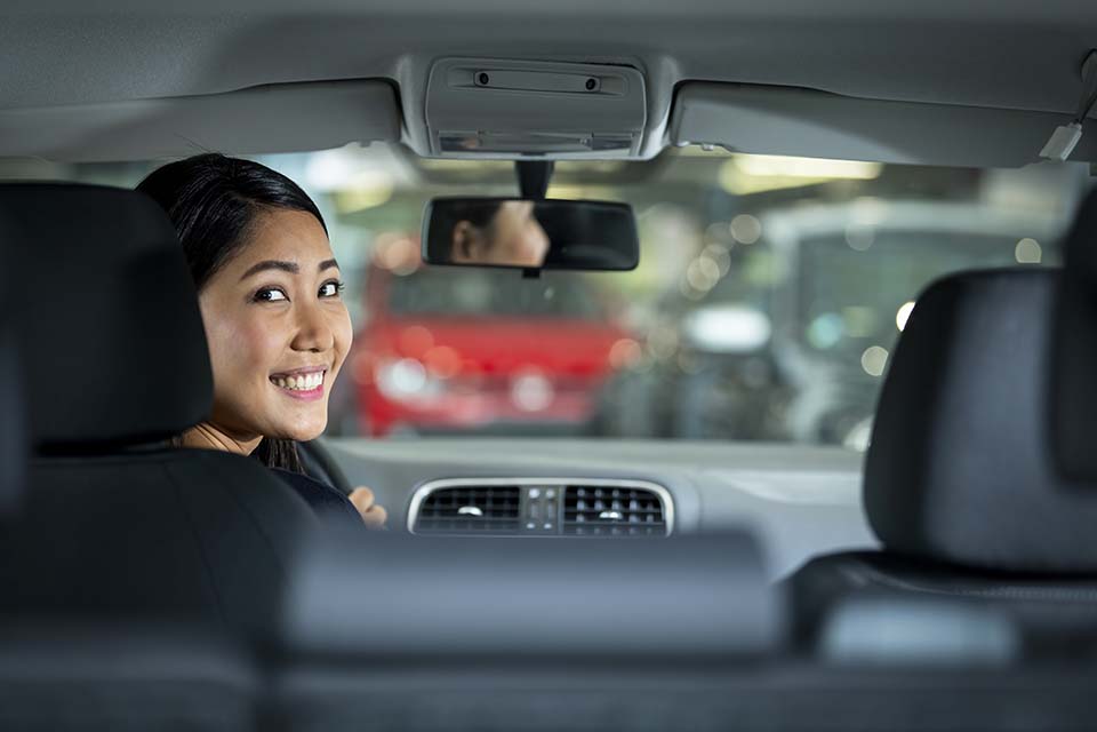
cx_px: 548
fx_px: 2895
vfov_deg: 14.4
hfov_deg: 21.5
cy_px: 366
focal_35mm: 95
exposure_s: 1/320
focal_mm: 95
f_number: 2.8
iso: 800
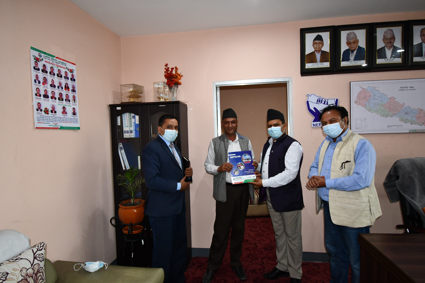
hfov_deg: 86.9
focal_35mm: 19
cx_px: 212
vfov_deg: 64.6
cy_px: 142
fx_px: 224
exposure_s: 1/60
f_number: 4.8
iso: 1400
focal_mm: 13
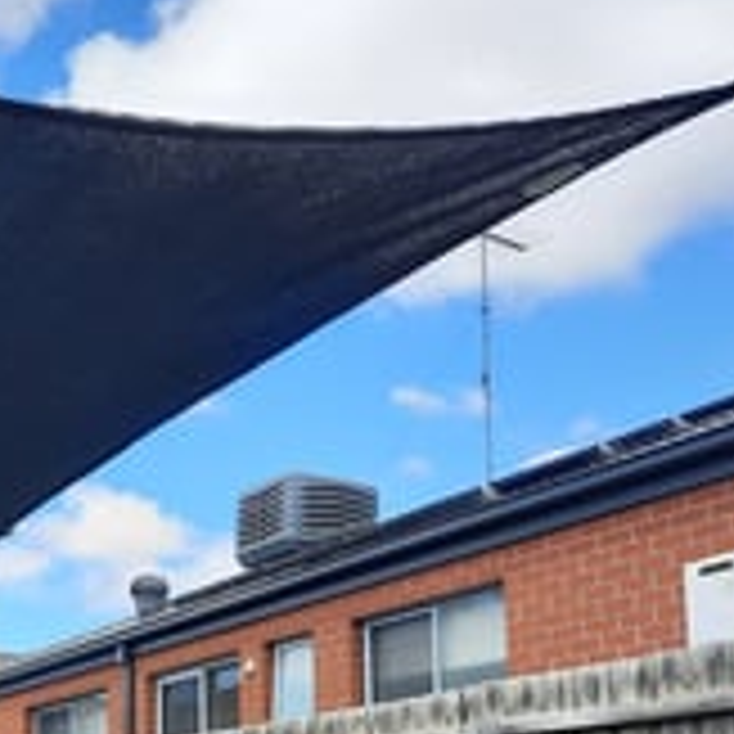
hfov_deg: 25.3
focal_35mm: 65
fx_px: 1559
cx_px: 14
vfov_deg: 25.8
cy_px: 639
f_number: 2
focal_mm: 4.6
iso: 32
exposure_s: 1/490
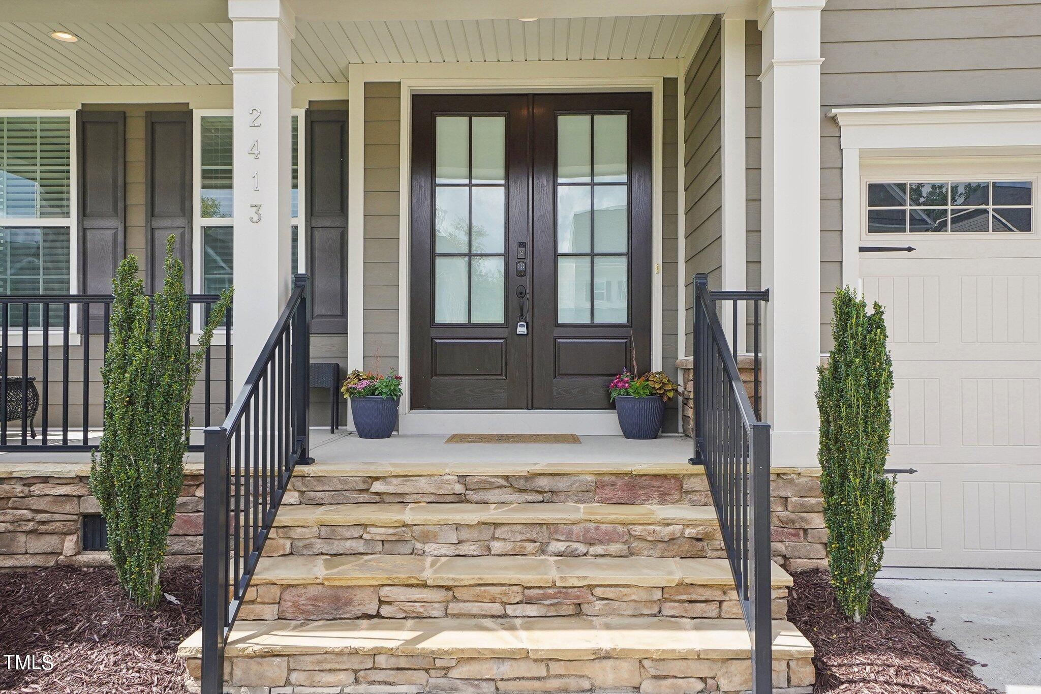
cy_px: 347
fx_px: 781
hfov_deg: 67.4
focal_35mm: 27
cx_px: 520
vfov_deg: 47.9
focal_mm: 18
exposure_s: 1/200
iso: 400
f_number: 8
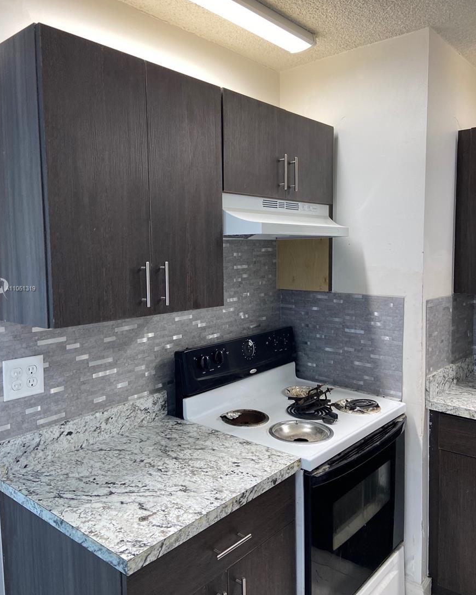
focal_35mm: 28
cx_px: 233
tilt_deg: -3.4
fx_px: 493
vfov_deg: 62.2
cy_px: 289
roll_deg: +0.2
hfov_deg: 51.5
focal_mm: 4.25
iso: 64
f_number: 1.8
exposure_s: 1/120
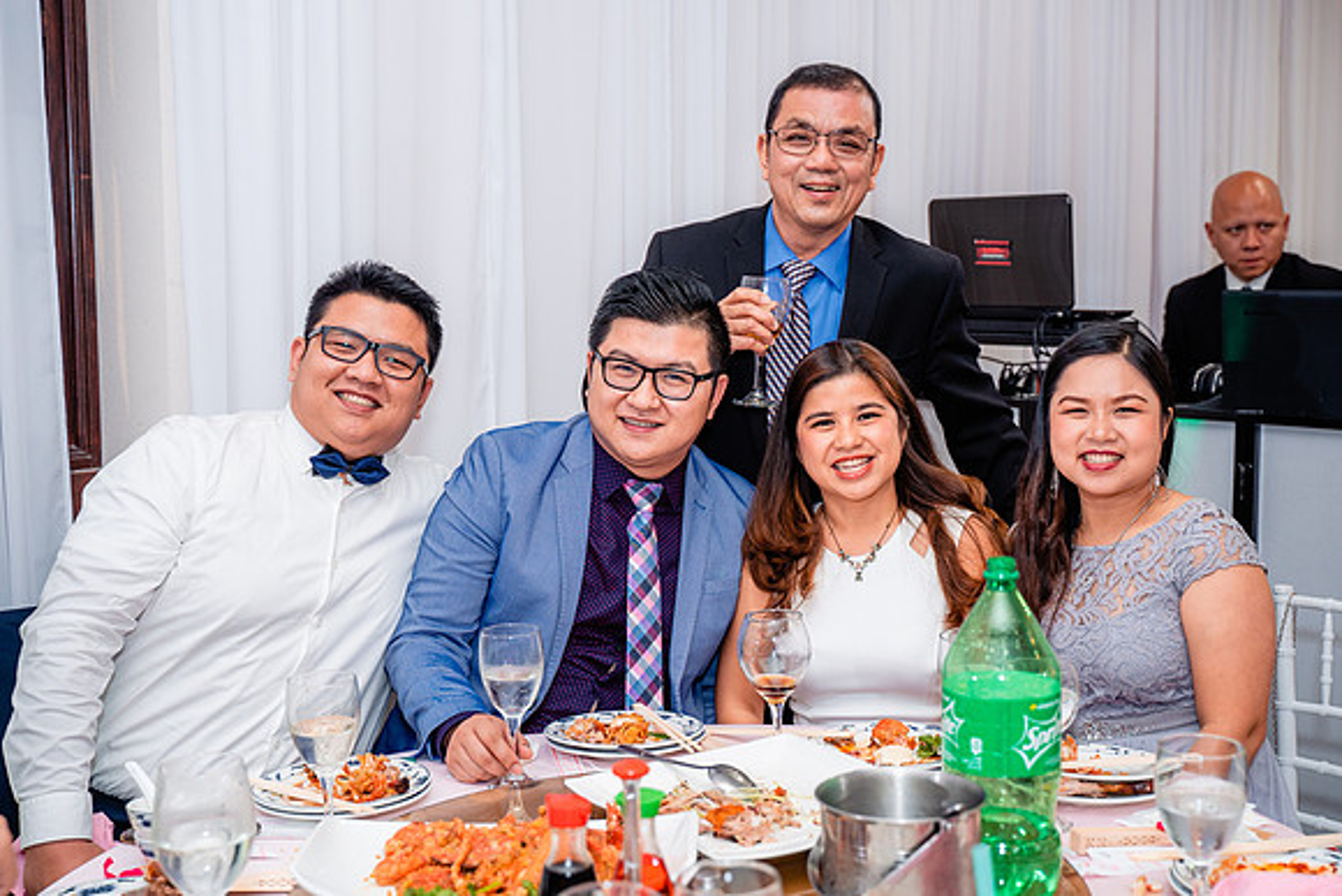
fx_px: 1598
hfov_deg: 45.6
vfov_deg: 31.3
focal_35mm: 43
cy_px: 404
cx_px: 671
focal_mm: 39
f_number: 3.5
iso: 640
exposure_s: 1/160
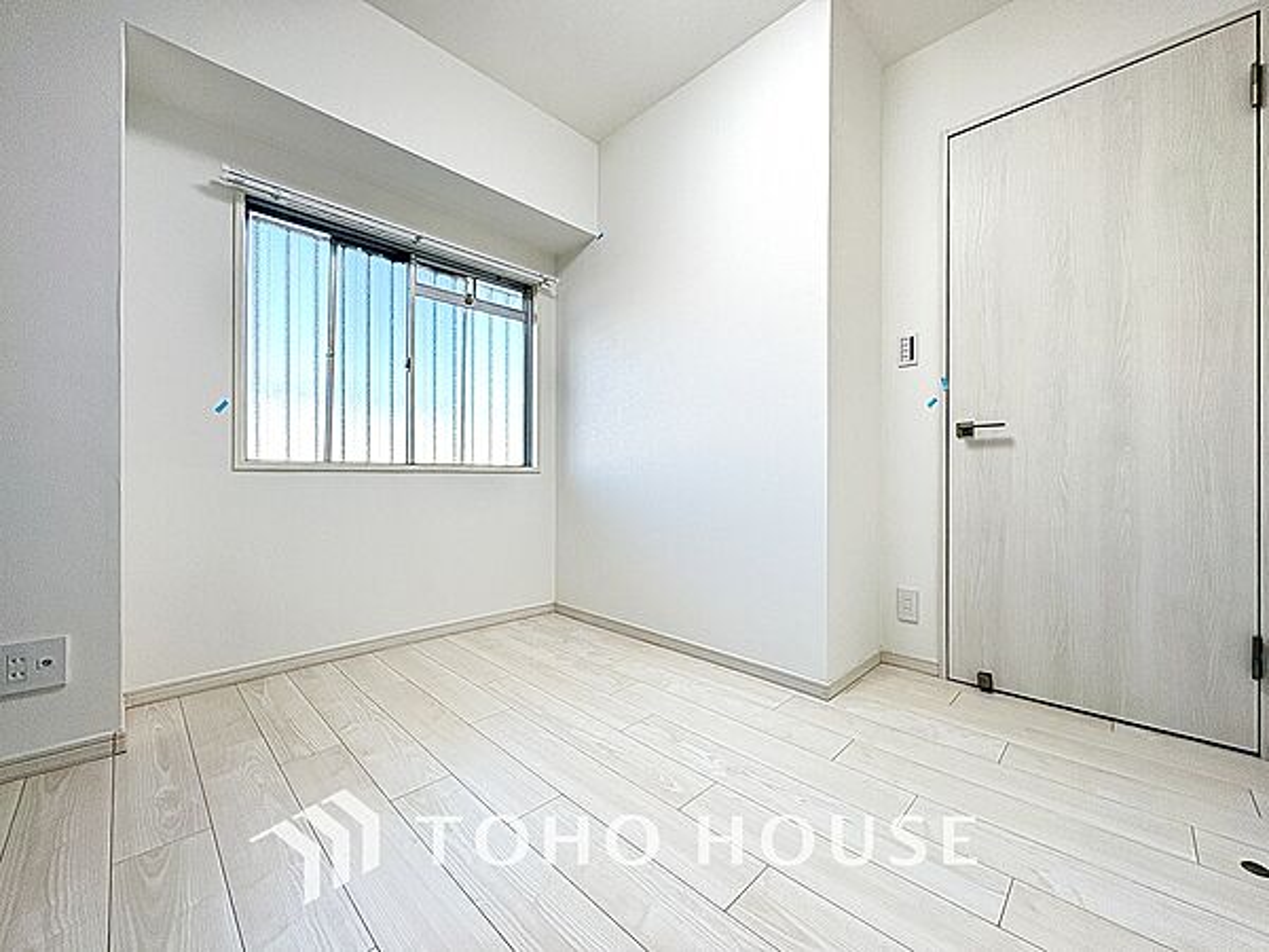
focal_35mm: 14
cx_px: 634
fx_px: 513
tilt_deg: -0.3
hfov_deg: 102.1
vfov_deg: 85.7
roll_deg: +0.4
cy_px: 476
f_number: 2.2
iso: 100
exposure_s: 1/107
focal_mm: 2.22
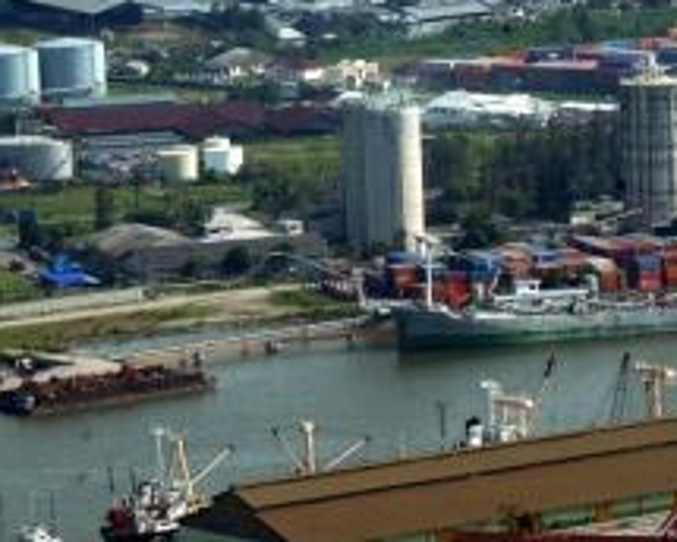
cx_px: 239
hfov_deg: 5.1
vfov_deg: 4.1
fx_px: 7634
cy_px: 356
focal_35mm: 381
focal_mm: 130
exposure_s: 1/640
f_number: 6.3
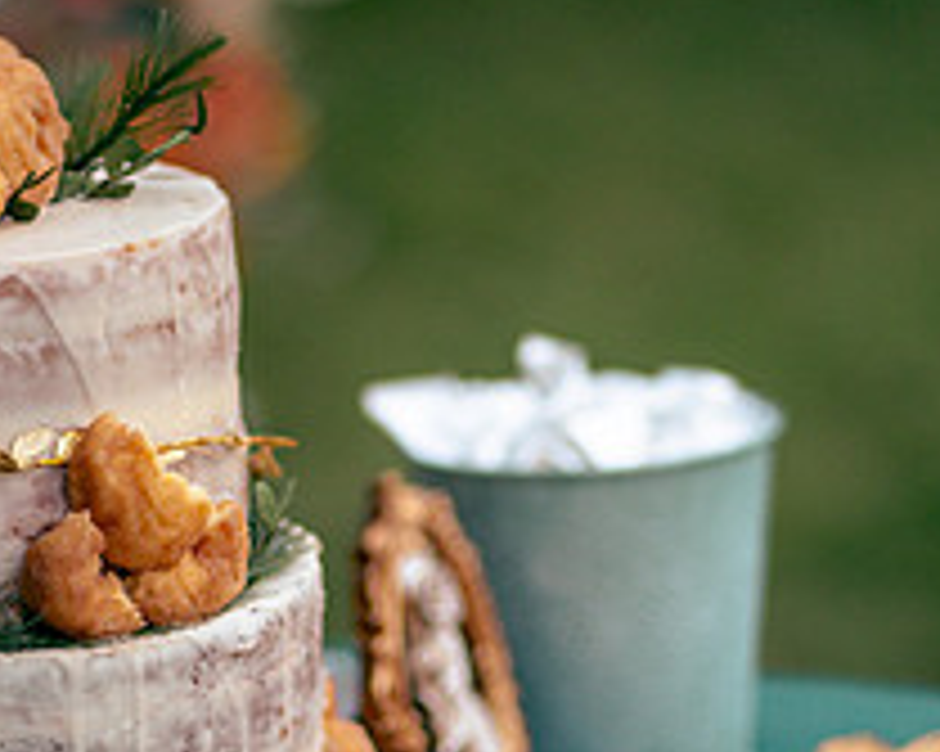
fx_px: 7174
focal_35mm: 258
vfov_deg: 6.0
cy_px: 482
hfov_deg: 7.5
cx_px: 464
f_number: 1.8
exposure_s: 1/640
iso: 400
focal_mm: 85
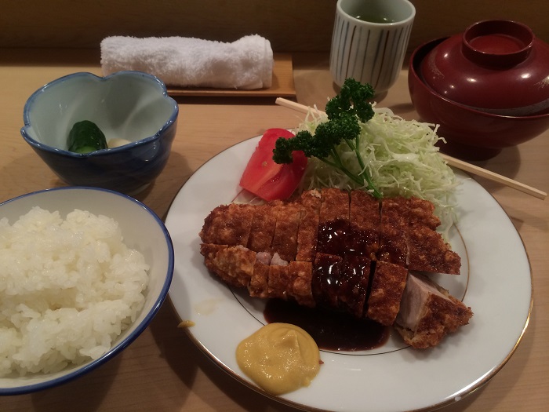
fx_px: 476
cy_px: 206
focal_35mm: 30
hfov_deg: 60.0
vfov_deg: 46.8
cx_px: 274
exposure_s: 1/30
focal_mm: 4.12
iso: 80
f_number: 2.2
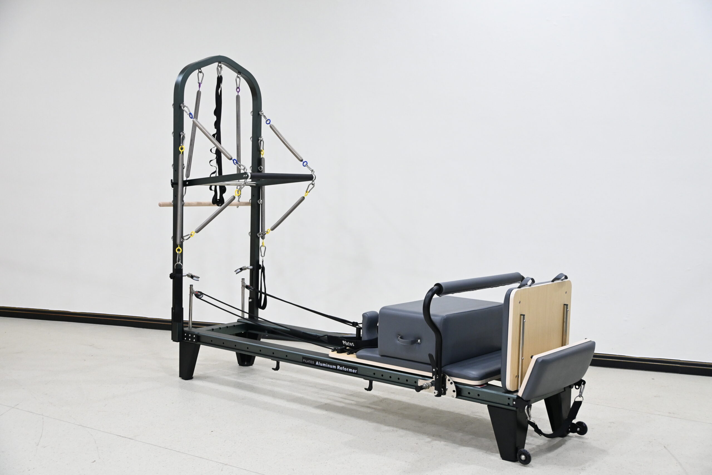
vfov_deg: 31.4
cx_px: 356
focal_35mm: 43
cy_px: 238
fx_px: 845
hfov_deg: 45.7
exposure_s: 1/100
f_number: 4
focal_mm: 28.5
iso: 1250
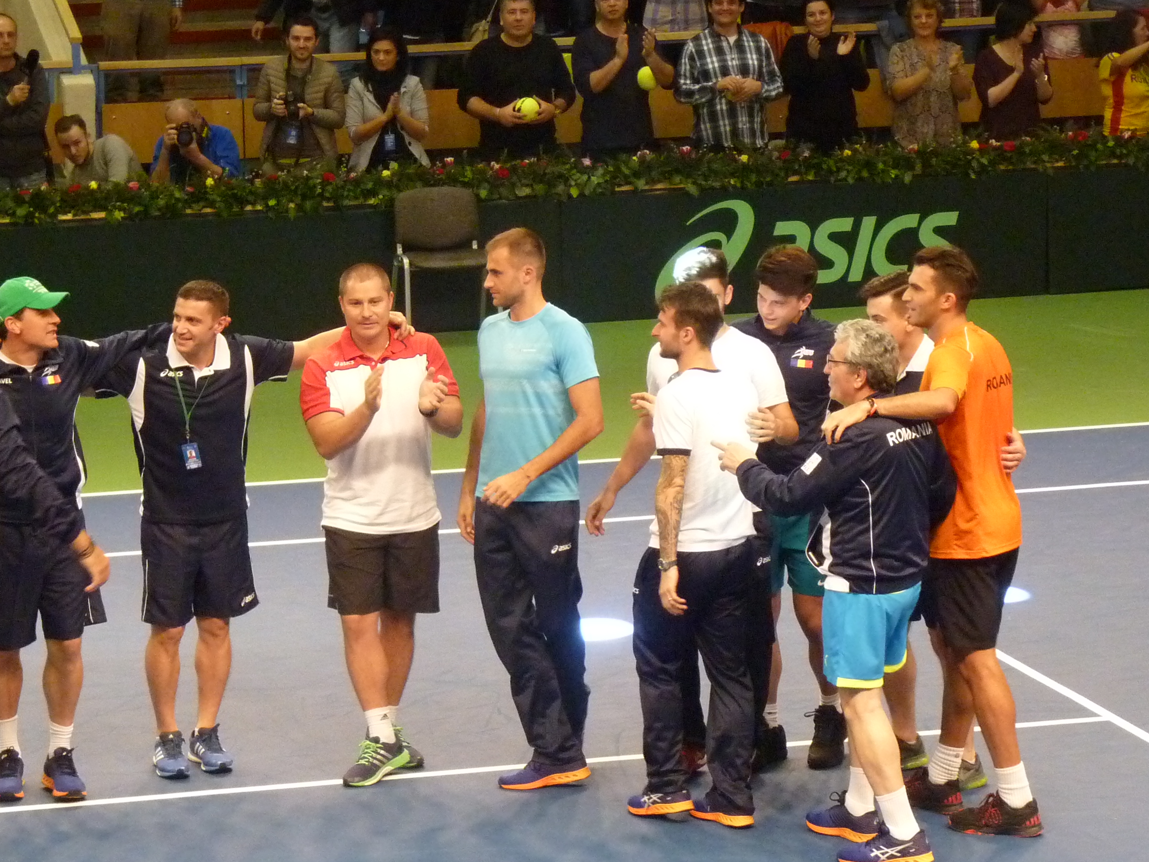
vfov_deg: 10.2
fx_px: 4813
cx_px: 440
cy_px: 539
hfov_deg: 13.6
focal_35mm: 145
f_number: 3.4
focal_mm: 15.5
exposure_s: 1/80
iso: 640
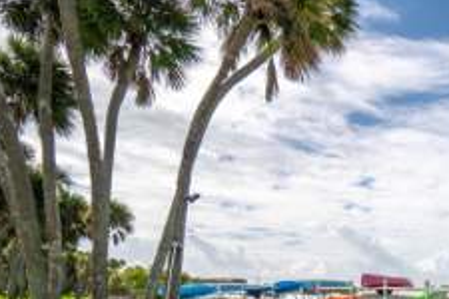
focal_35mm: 32
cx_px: 471
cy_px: 301
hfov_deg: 46.6
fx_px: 399
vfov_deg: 36.8
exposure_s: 1/320
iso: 100
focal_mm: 10
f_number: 8
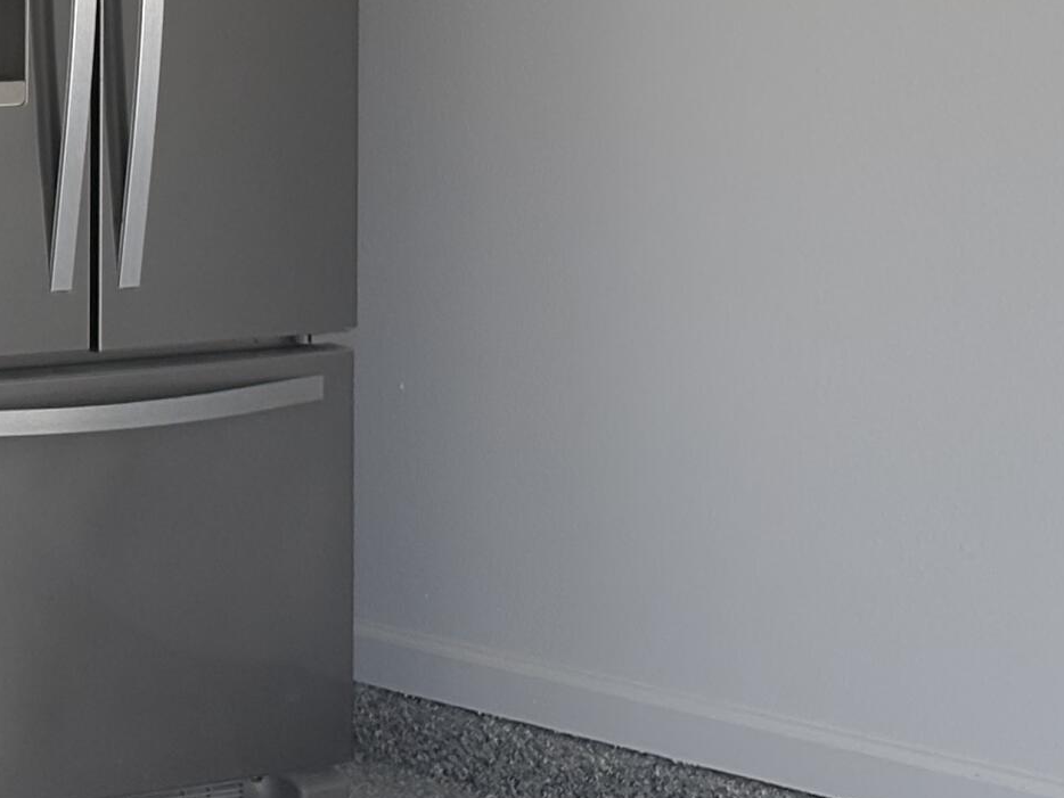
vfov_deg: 8.8
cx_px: -592
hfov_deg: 11.3
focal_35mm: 167
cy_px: -110
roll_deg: +1.1
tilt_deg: -1.8
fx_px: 5134
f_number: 1.6
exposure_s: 1/527
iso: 32
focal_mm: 5.96
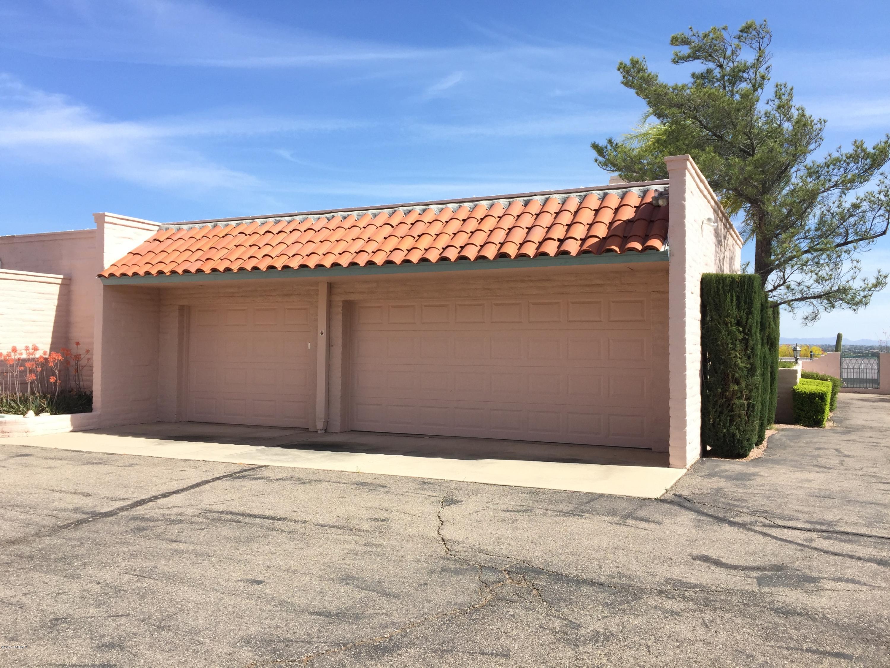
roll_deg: -0.5
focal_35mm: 29
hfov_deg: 61.7
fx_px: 746
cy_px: 334
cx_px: 445
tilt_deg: +1.9
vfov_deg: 48.2
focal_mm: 4.15
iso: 32
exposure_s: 1/1522
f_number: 2.2
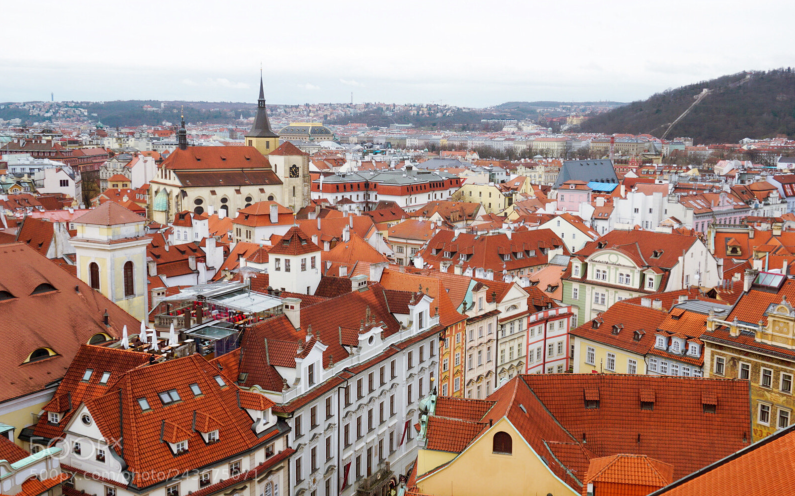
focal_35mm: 40
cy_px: 247
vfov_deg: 32.0
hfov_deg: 49.3
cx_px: 398
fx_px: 867
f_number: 7.1
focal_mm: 26
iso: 100
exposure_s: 1/80
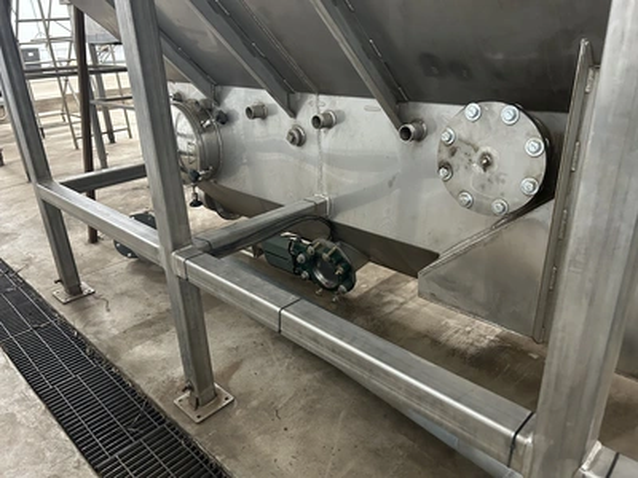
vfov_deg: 53.1
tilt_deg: -23.8
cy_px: 239
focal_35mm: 26
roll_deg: +3.2
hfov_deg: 67.3
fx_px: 479
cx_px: 319
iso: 500
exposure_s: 1/40
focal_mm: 5.7
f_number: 1.5
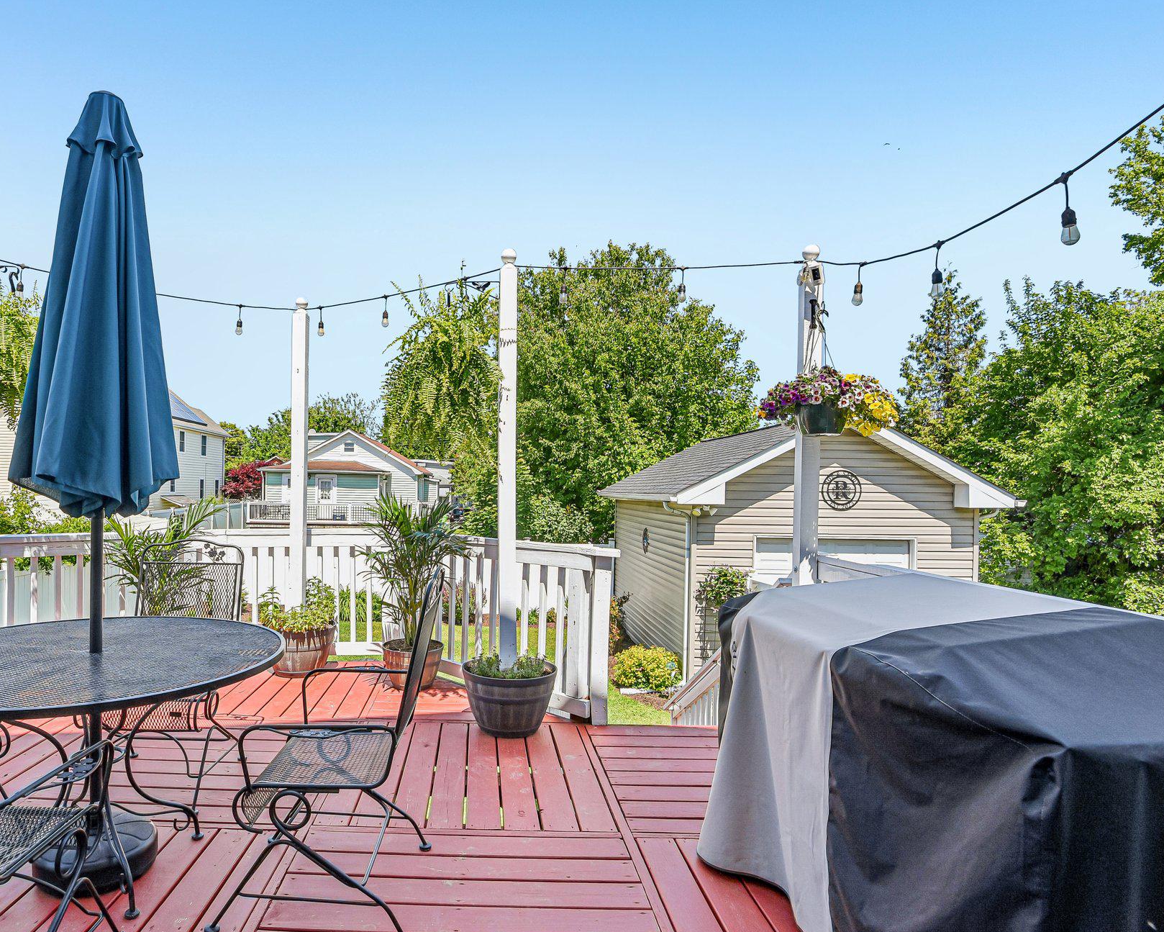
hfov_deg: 82.4
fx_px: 655
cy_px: 490
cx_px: 472
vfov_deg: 70.8
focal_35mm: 19
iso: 400
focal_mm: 16
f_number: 8
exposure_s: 1/640
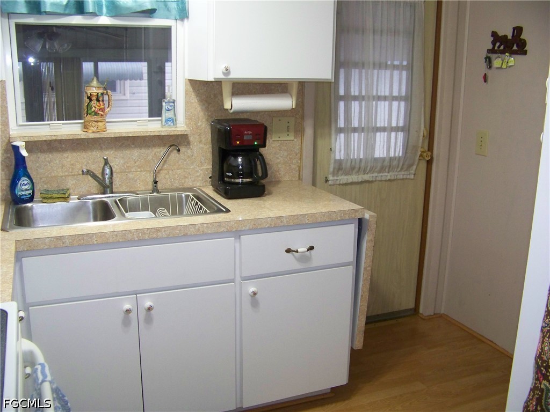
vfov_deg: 39.7
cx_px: 275
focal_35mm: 36
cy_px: 206
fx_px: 572
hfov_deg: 51.4
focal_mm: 5.85
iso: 200
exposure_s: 1/30
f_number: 2.8
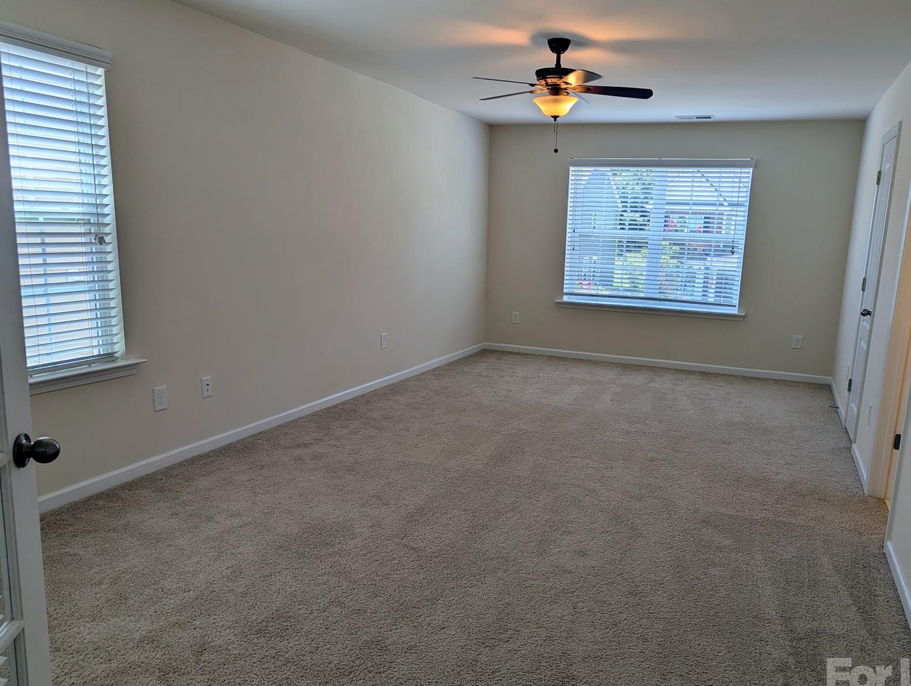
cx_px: 507
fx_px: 712
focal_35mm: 27
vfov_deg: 51.4
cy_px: 370
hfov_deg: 65.1
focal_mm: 6.81
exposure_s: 1/176
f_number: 1.85
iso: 43
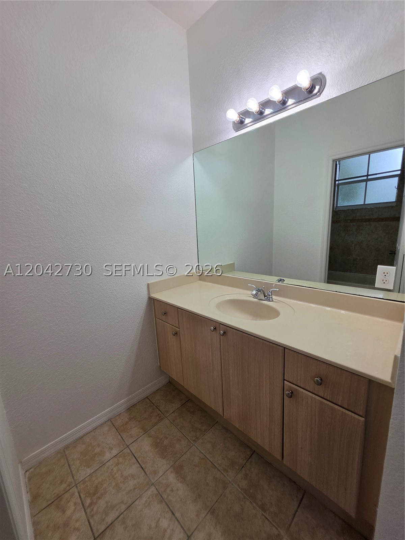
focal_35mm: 13
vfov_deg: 106.2
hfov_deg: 89.9
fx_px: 203
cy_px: 270
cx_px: 202
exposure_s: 1/120
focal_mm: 2.2
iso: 25
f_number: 1.9
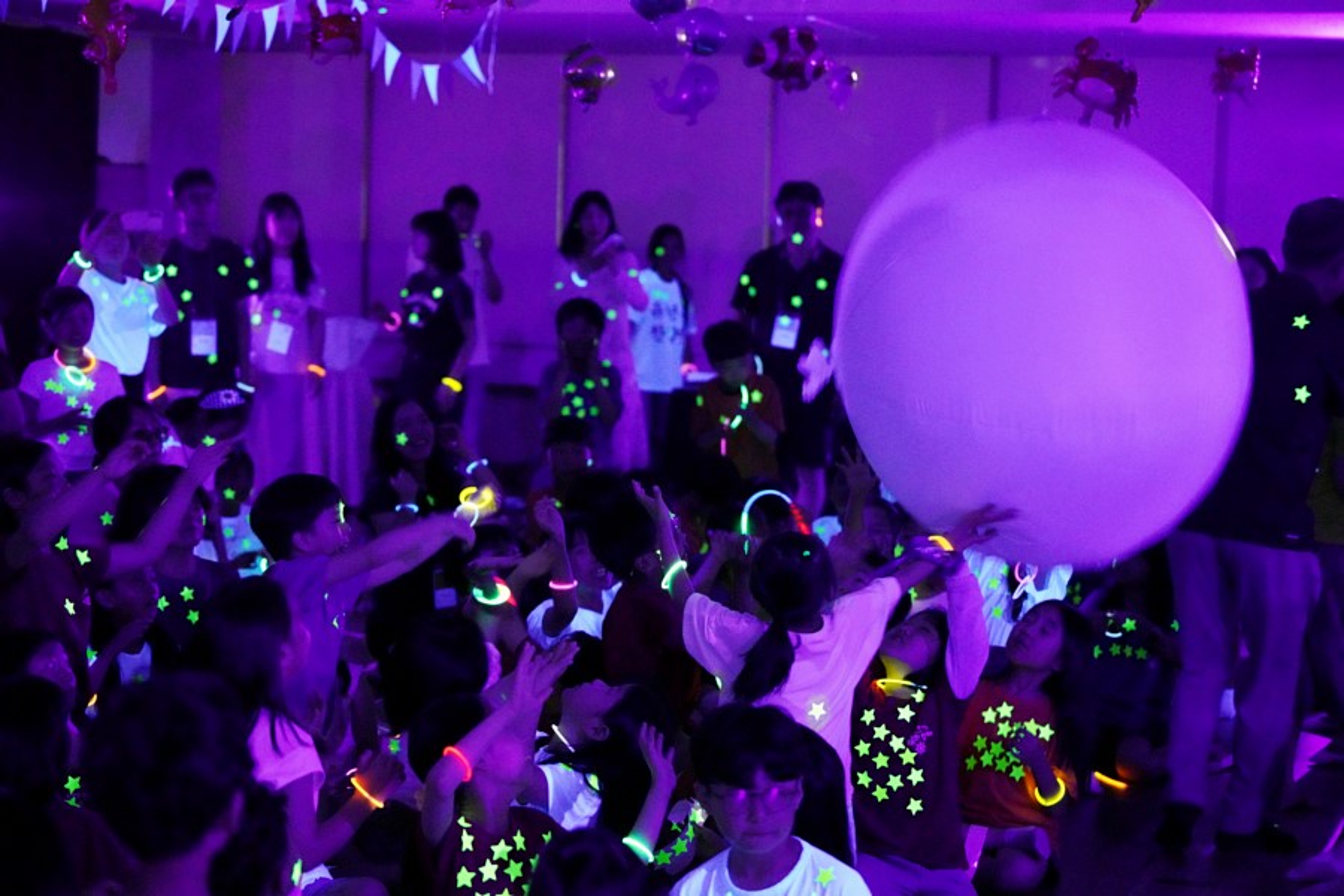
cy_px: 448
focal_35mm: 70
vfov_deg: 19.5
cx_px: 672
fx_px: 2613
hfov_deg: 28.8
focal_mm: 70
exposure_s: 1/50
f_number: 2.8
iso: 12800
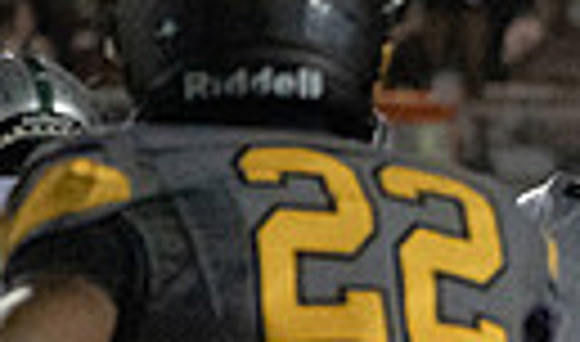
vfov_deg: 1.2
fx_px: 16226
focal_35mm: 1043
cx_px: 1296
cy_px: 790
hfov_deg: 2.0
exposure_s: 1/1000
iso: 20000
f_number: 5.6
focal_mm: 185
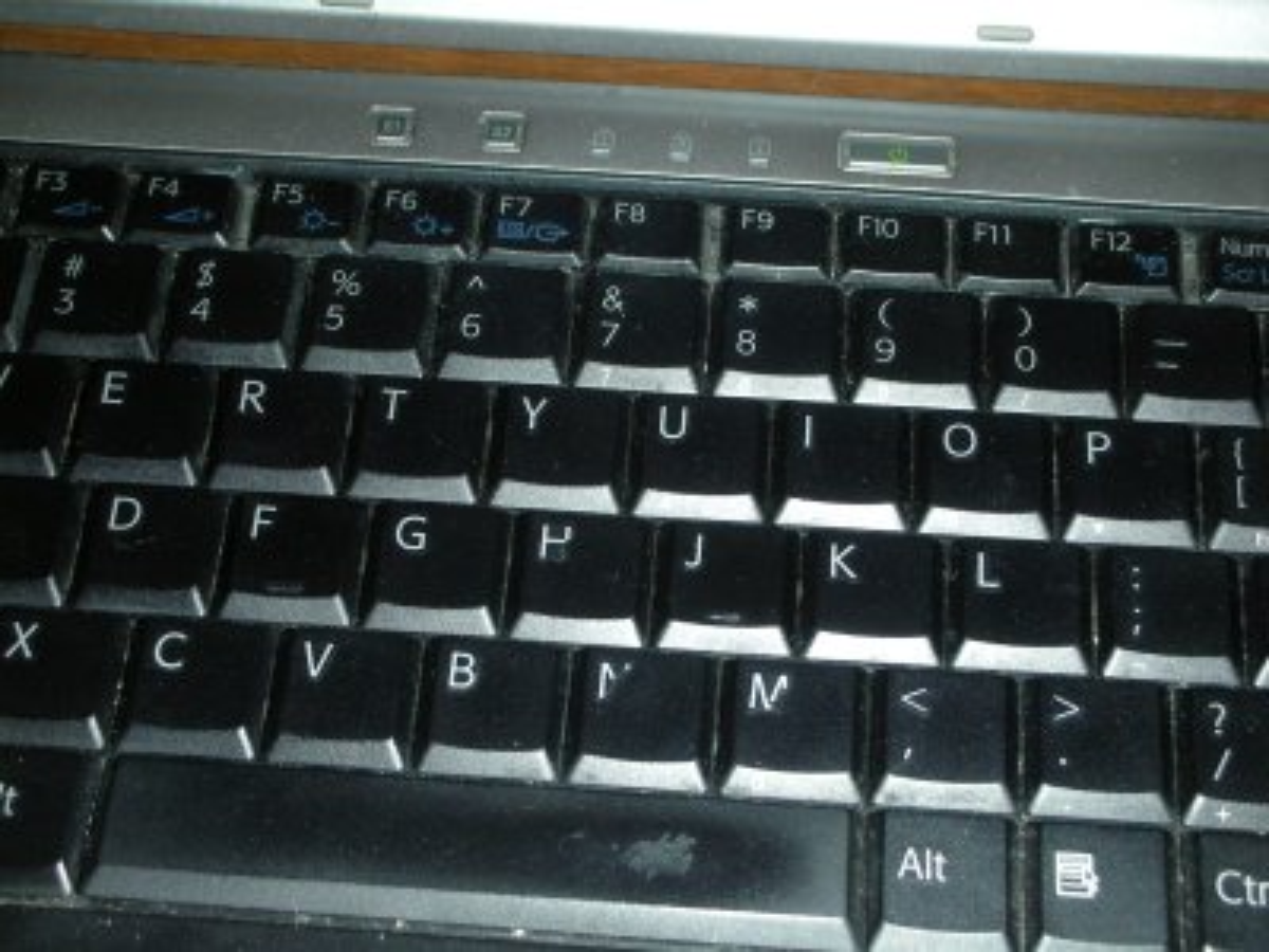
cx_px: 634
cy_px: 476
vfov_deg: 24.0
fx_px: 2236
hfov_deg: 31.7
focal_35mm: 61
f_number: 10.5
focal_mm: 10.1
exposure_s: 1/120
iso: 103
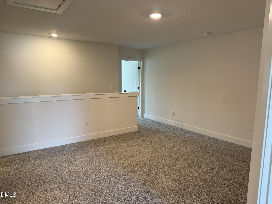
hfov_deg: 71.6
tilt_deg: -6.7
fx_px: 189
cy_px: 102
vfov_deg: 56.8
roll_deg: -0.2
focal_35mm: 24
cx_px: 136
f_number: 1.78
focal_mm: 6.76
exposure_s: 1/120
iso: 160
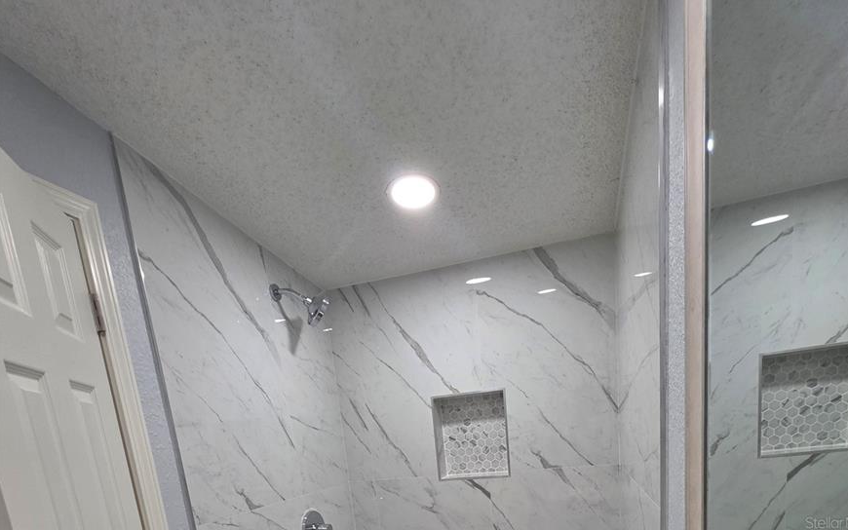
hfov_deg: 88.0
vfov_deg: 51.0
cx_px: 436
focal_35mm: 19
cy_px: 522
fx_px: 439
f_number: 1.9
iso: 200
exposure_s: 1/120
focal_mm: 2.2
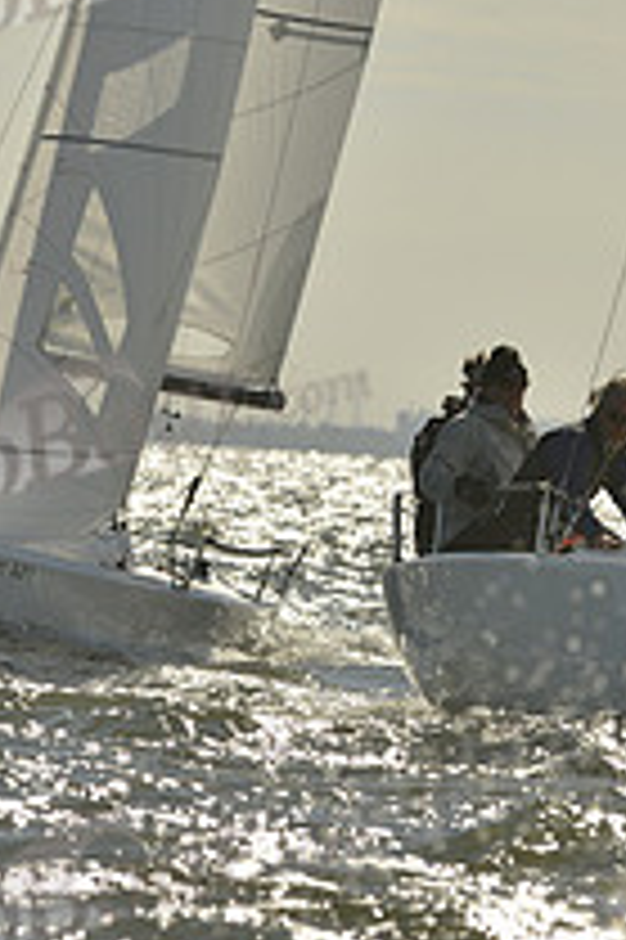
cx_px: 608
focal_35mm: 666
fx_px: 17399
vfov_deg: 3.1
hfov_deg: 2.1
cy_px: 151
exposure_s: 1/1600
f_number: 8
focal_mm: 240
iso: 200
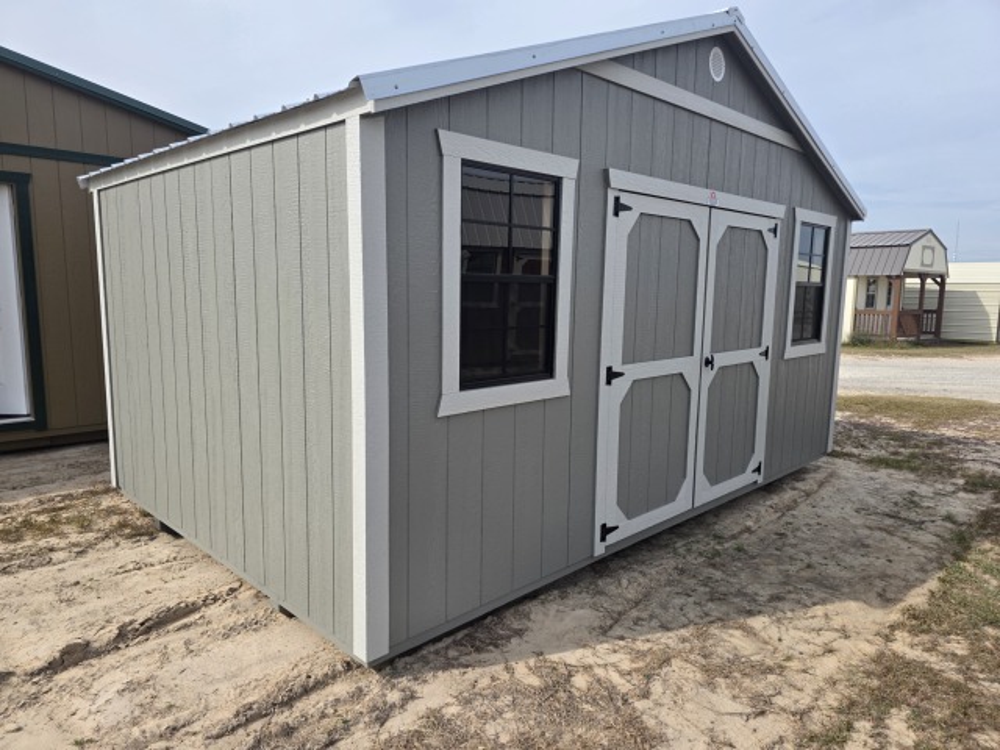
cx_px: 500
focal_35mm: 23
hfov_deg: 73.9
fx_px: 664
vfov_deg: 58.9
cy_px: 375
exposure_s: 1/6574
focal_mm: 6.3
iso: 80
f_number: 1.7
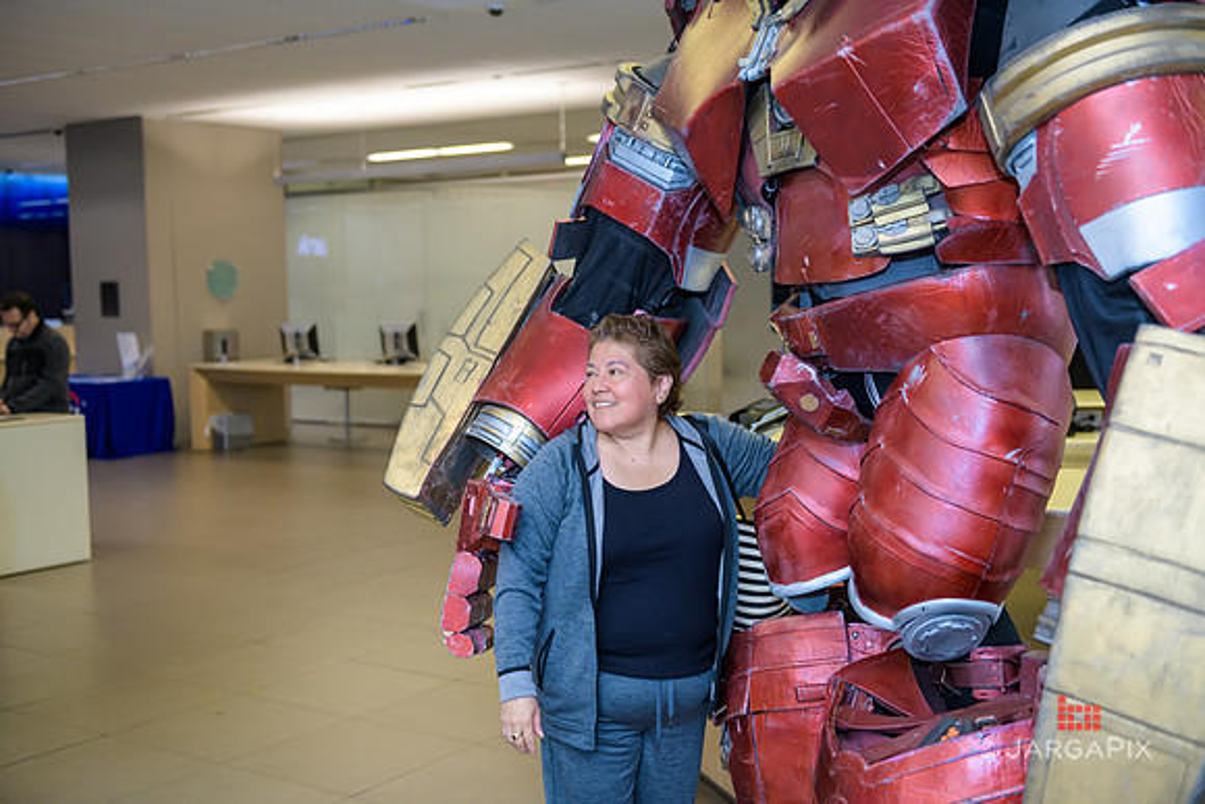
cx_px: 602
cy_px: 402
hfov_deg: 44.5
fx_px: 1473
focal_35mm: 44
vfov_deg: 30.5
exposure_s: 1/125
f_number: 3.2
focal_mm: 44
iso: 800
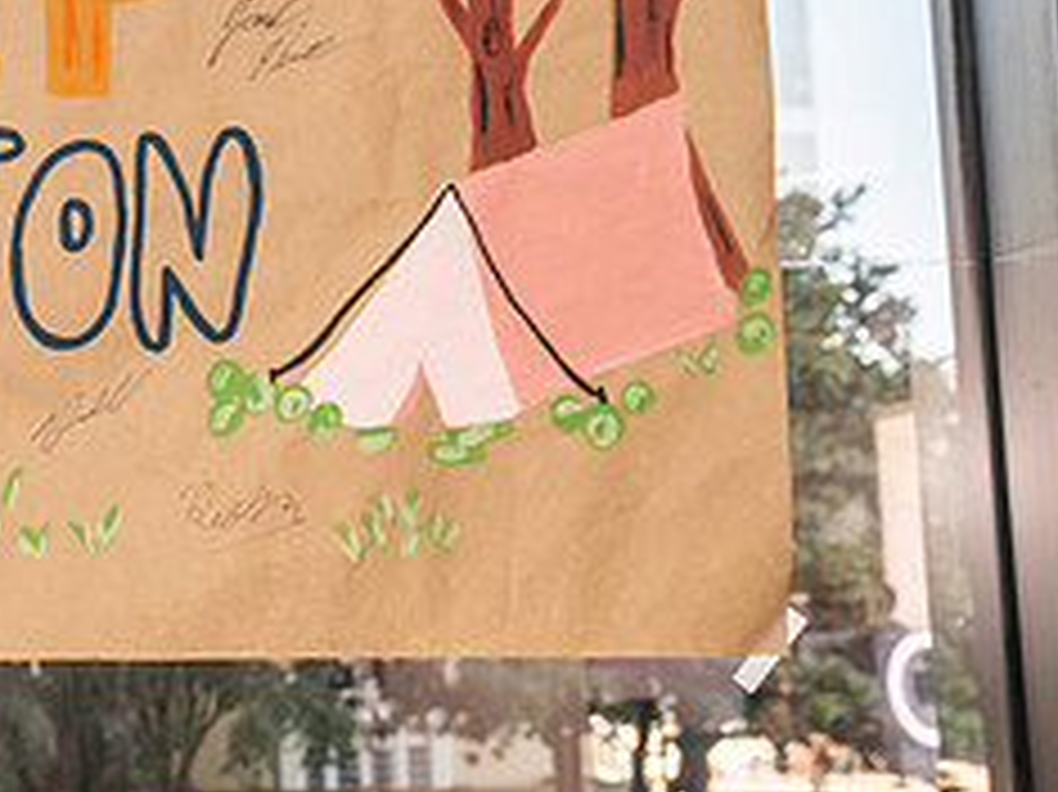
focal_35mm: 83
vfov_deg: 17.7
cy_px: 277
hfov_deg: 22.1
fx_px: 2536
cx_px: -149
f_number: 5.6
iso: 1600
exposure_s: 1/200
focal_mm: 35
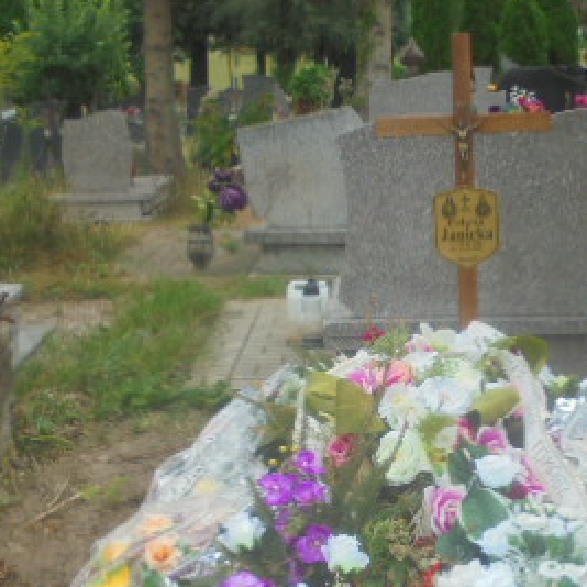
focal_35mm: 72
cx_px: 372
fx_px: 1381
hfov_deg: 23.9
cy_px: 442
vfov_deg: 23.7
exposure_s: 1/125
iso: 100
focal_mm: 6.1
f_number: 4
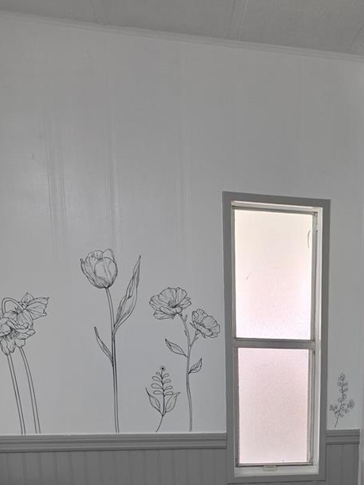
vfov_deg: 38.3
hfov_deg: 30.8
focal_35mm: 45
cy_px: 463
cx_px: 327
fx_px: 631
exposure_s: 1/180
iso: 100
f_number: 1.7
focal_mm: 6.25
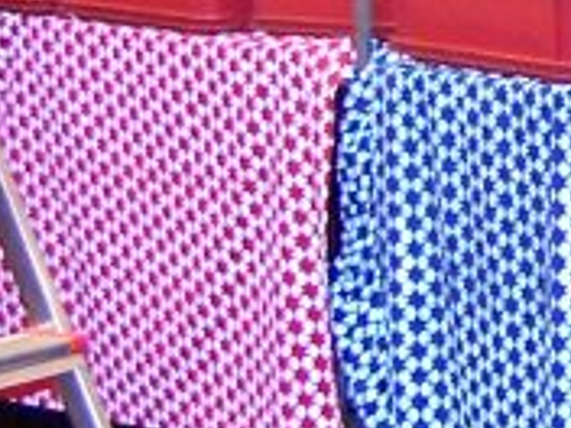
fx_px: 3645
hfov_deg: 8.2
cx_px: 1369
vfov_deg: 6.6
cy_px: -182
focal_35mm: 221
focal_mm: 6.3
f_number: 2.8
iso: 140
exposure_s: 1/4
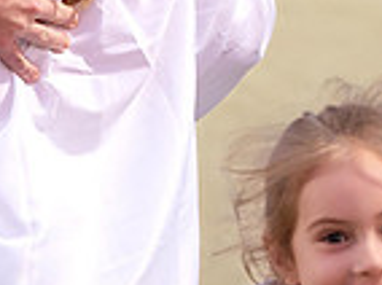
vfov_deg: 3.3
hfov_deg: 4.4
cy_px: -274
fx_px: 4991
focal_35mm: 453
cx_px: -25
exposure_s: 1/500
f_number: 2.8
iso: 1600
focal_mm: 71
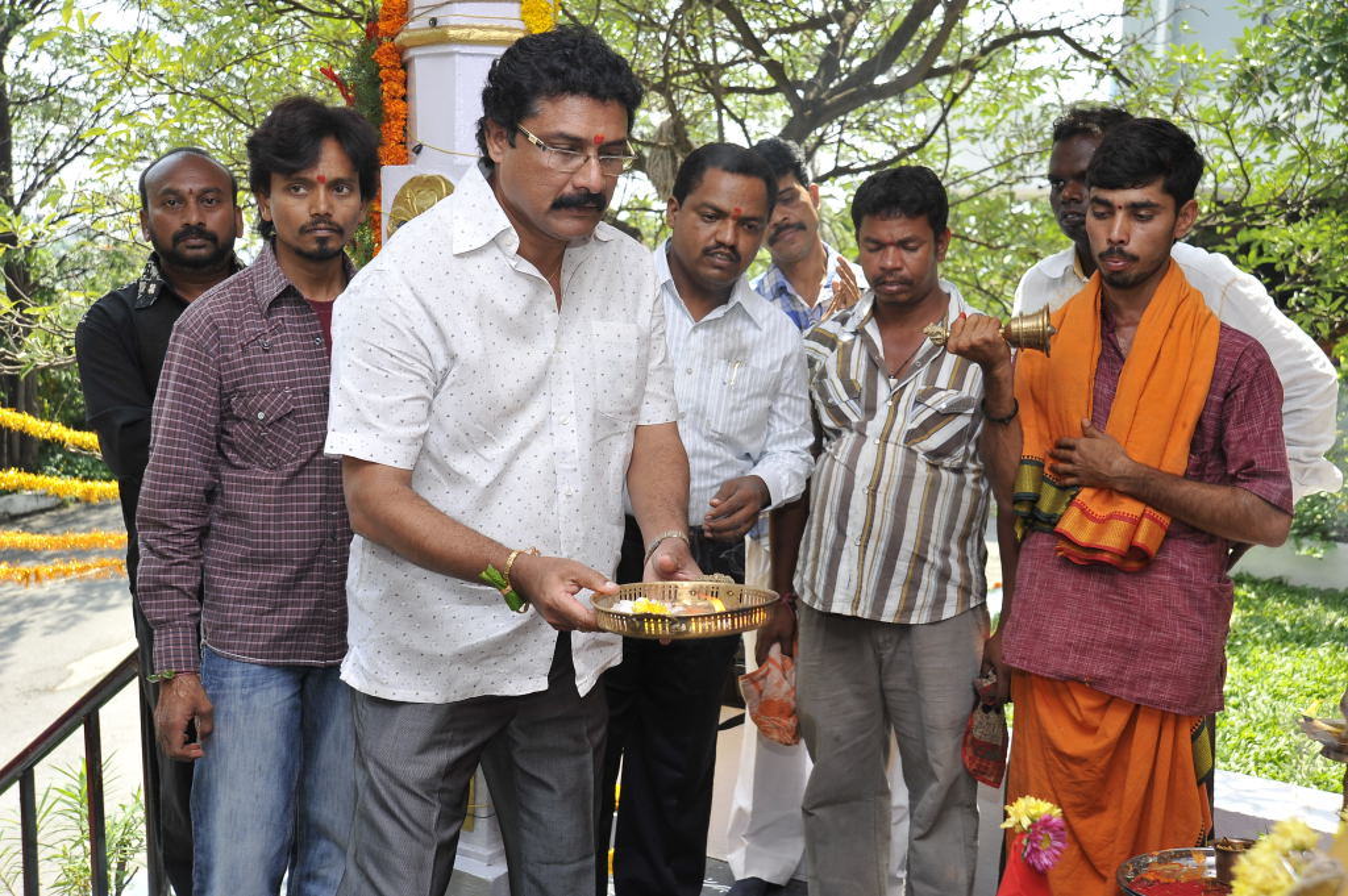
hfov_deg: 48.5
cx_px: 674
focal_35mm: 40
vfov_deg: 33.3
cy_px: 448
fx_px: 1497
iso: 250
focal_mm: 40
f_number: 5.6
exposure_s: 1/160
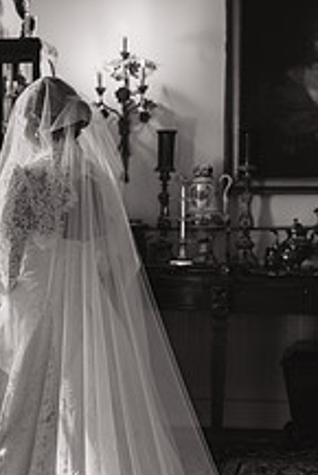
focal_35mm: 83
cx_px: 68
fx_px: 1098
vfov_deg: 24.3
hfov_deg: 16.4
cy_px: 331
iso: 500
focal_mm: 40
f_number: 2.8
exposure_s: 1/160
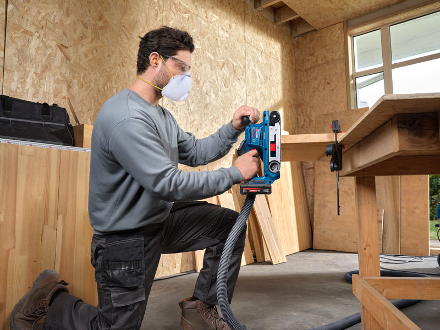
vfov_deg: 49.7
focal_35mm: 28
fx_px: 356
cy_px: 165
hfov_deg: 63.4
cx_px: 220
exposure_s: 1/125
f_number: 9
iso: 800
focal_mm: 35
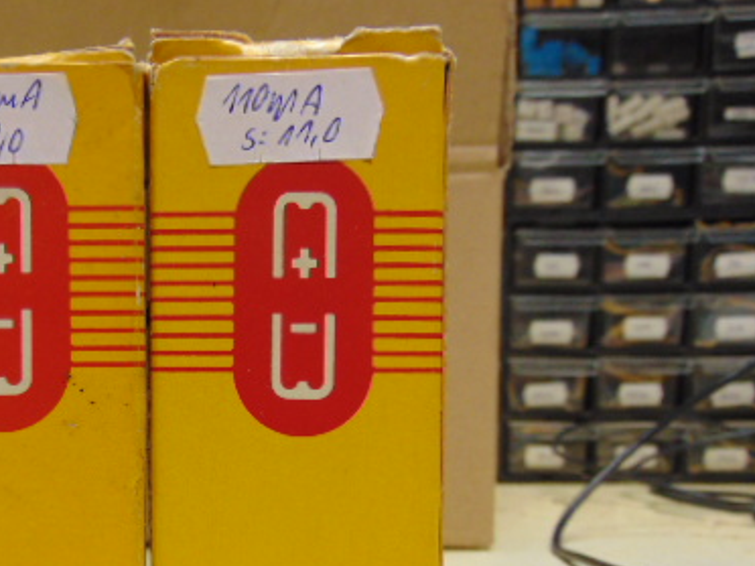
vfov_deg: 32.9
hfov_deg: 41.9
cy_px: 432
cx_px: 150
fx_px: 938
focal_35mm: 43
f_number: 3
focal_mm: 4.5
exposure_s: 1/30
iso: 200
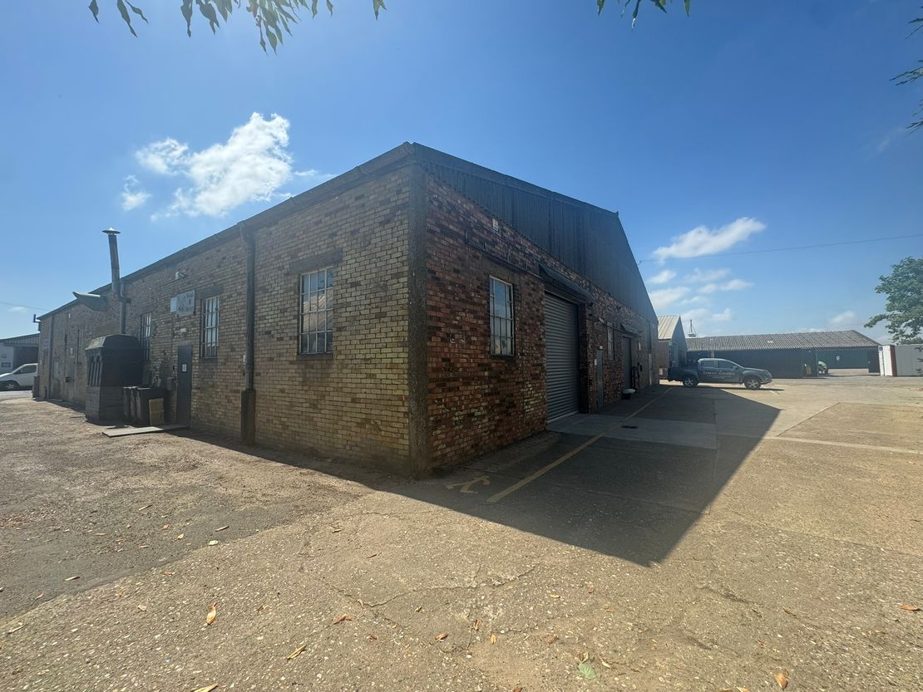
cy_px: 346
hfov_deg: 102.1
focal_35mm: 14
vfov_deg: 85.7
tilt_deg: +4.9
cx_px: 462
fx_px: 373
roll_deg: -0.2
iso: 50
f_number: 2.2
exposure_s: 1/727
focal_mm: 2.22
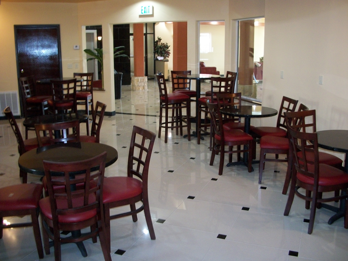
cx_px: 174
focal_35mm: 35
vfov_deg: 40.7
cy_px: 130
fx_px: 352
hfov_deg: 52.6
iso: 320
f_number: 3.1
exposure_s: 1/30
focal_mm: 6.3
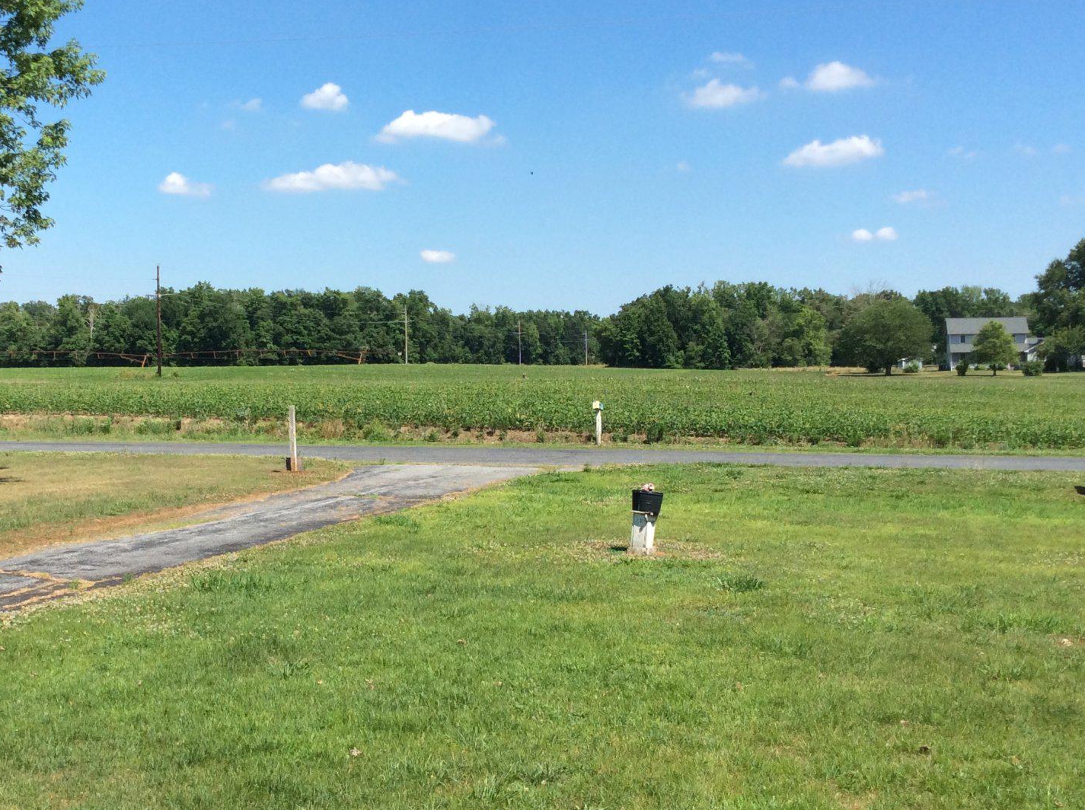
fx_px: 1440
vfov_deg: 31.4
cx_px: 407
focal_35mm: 46
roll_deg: +1.9
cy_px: 373
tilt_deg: +0.6
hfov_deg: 41.0
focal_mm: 3.3
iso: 32
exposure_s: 1/1244
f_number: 2.4
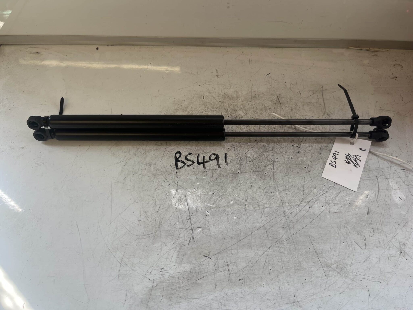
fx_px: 310
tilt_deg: -56.1
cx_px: 206
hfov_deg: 67.3
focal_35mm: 26
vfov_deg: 53.1
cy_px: 155
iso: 32
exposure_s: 1/125
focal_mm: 5.1
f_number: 1.6
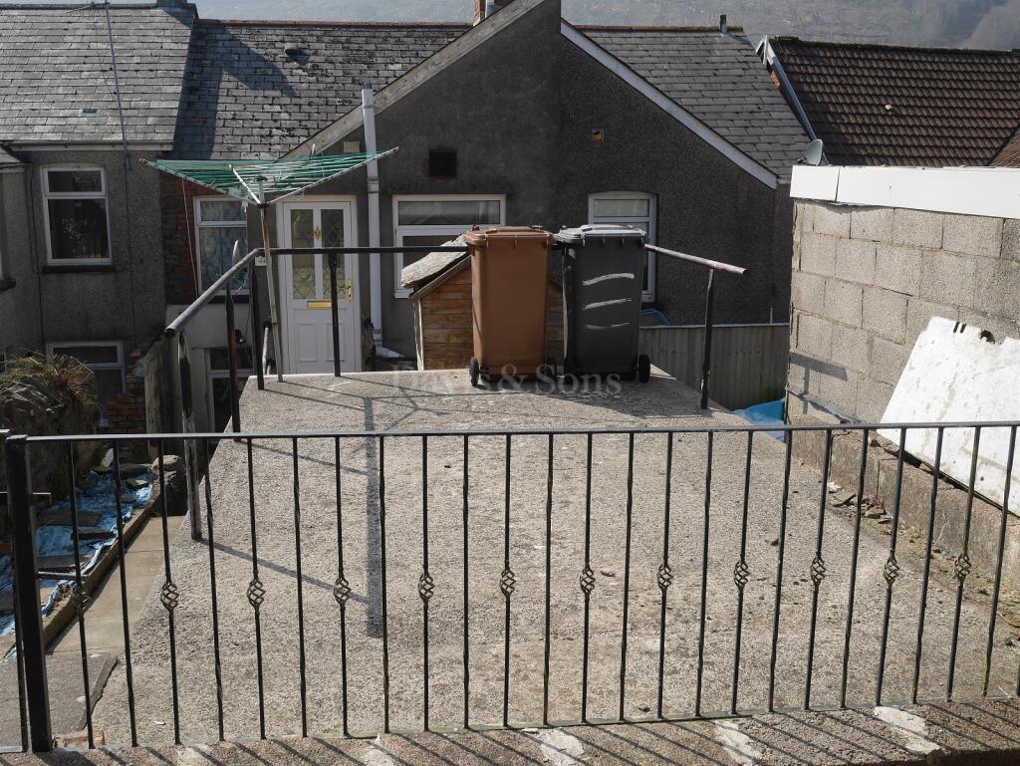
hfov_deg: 46.8
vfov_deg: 36.0
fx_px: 1179
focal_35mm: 40
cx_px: 510
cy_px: 383
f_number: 8
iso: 200
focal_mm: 20
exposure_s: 1/320
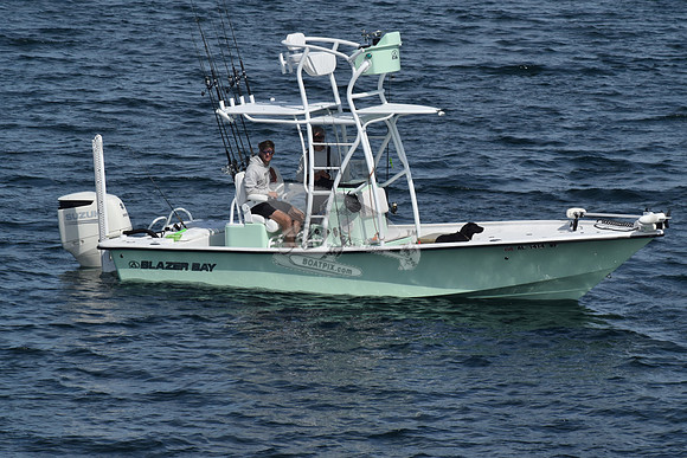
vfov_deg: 5.1
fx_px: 5153
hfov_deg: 7.6
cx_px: 344
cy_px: 229
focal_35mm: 270
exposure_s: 1/1000
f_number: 13
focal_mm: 180
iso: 400
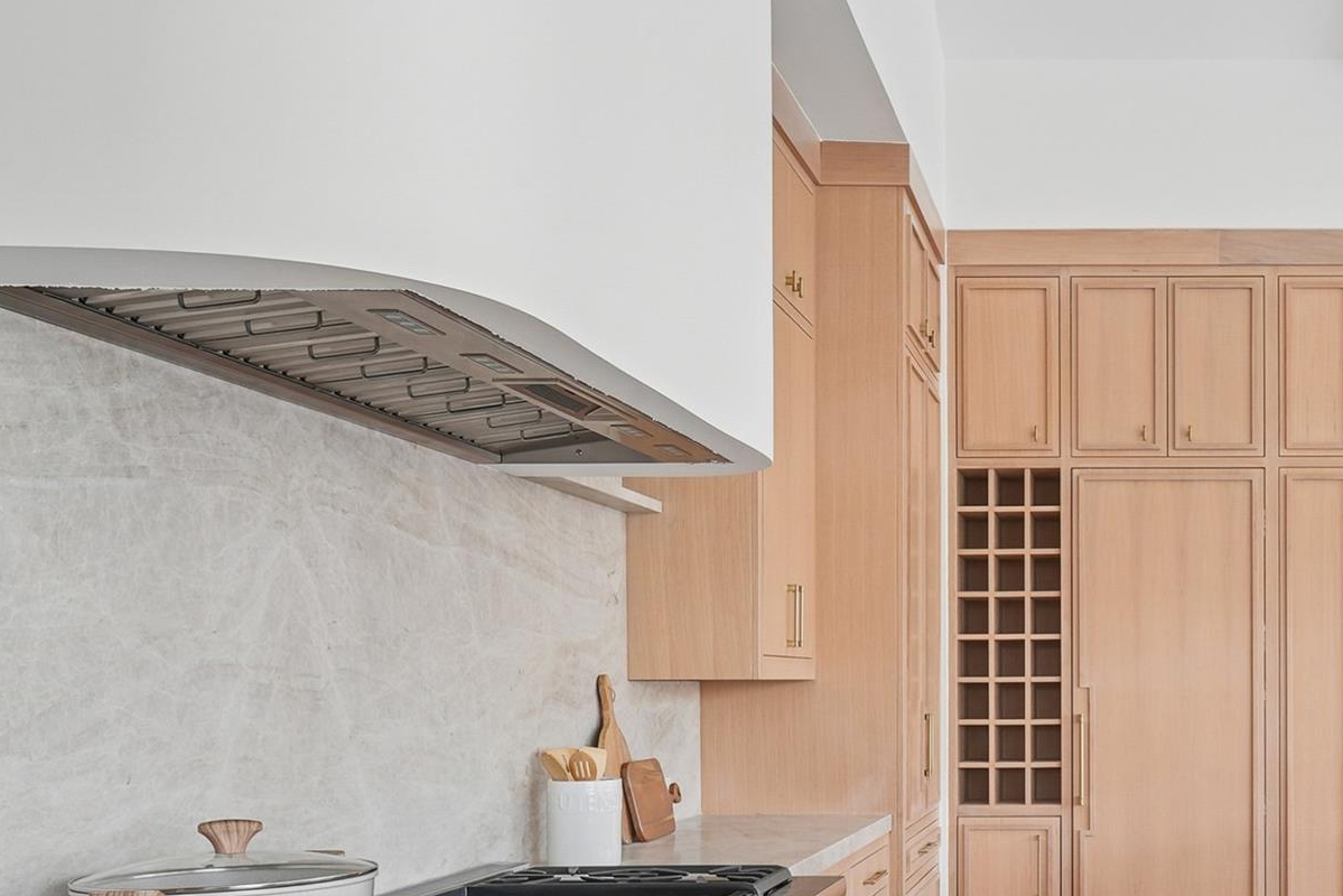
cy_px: 740
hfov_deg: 44.5
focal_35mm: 41
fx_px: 1530
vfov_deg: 31.6
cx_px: 1117
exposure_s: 1/1.67
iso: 320
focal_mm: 24
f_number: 9
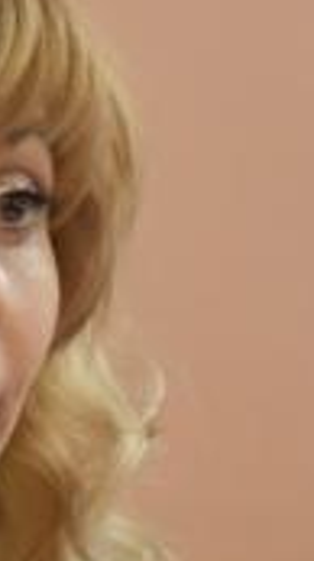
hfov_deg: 1.7
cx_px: -117
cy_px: 559
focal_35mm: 697
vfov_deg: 3.1
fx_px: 10344
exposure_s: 1/60
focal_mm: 75
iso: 3600
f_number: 5.3
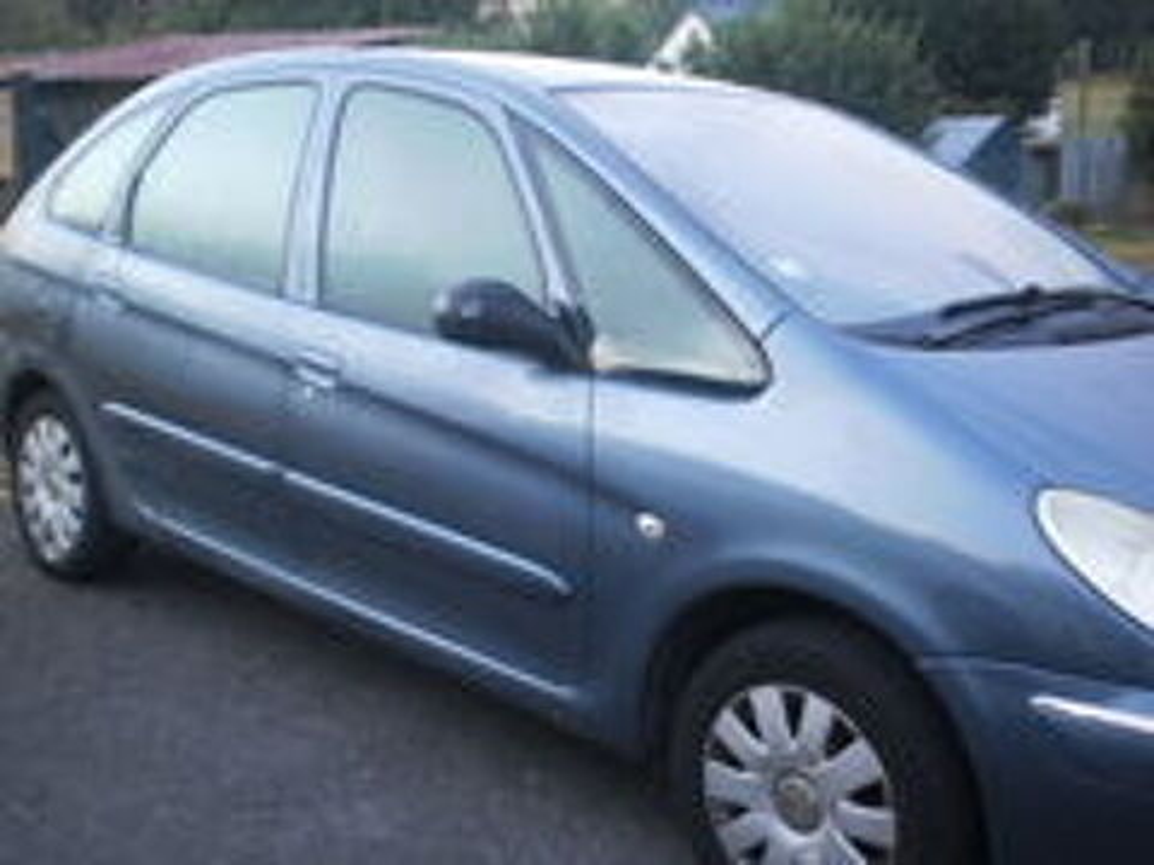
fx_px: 1400
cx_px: 577
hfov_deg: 44.8
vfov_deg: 34.3
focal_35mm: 42
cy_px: 432
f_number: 3.5
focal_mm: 7.4
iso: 125
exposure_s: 1/10
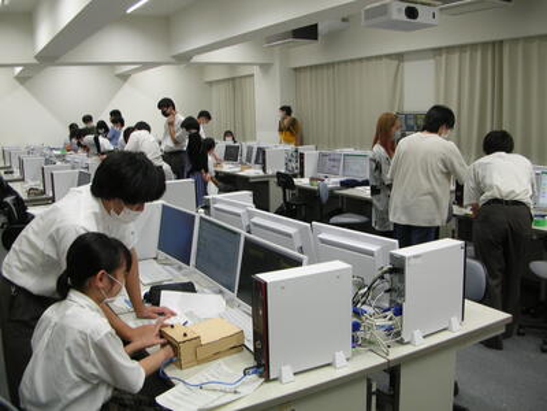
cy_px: 206
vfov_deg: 40.7
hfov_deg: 52.6
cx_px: 274
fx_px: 553
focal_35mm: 35
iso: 50
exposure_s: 1/17.3
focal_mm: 5.8
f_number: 2.8
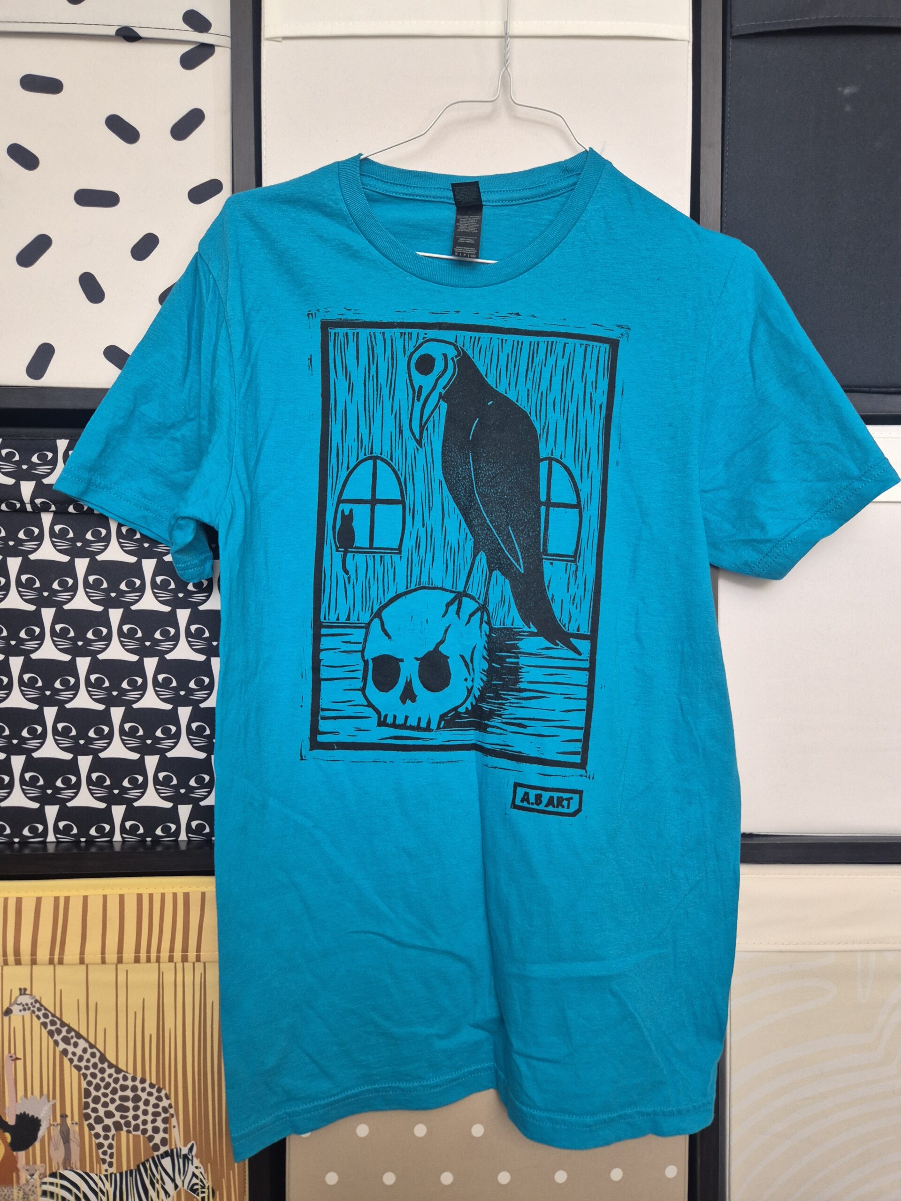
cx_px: 450
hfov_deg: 58.9
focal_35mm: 23
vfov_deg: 73.9
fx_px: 798
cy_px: 600
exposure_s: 1/58
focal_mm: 5.4
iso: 250
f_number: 1.8
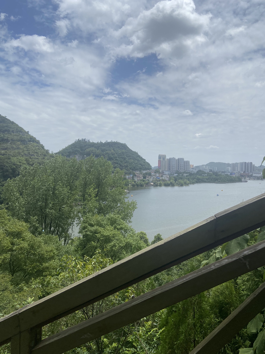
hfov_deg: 53.1
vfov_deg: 67.3
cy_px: 177
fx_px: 265
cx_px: 132
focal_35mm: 26
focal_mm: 4.25
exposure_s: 1/4630
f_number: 1.8
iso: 32
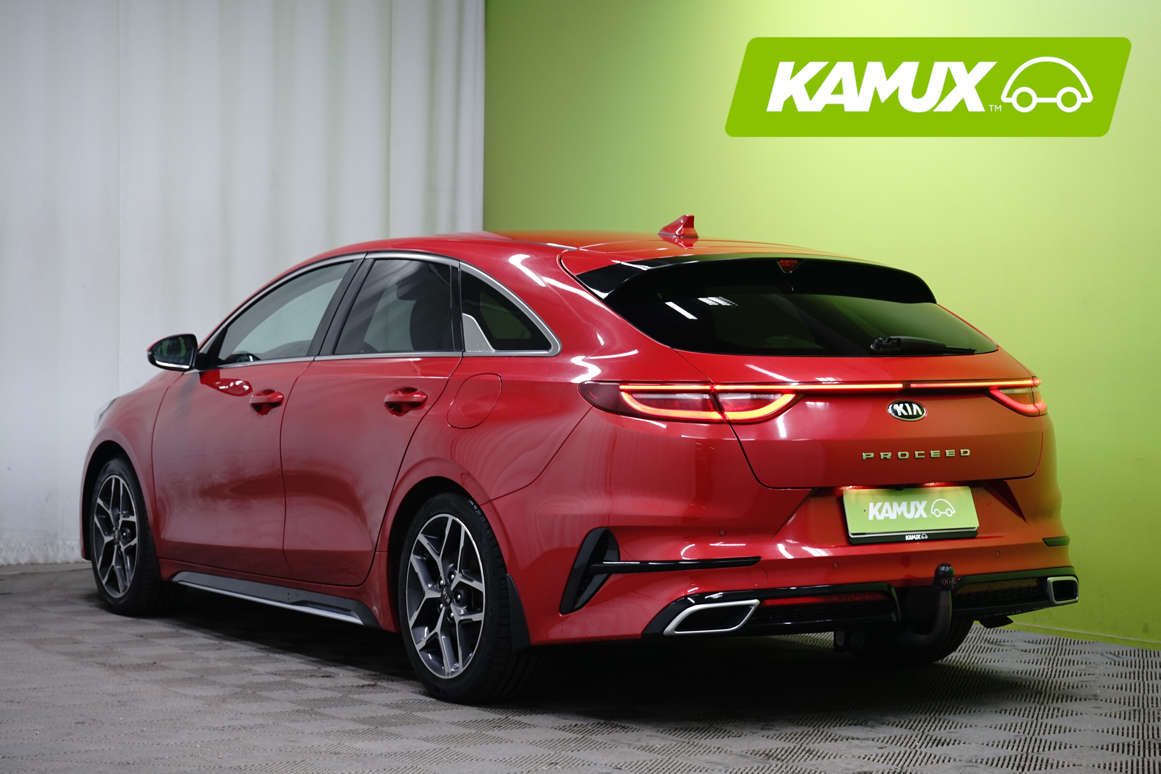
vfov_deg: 19.5
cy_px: 387
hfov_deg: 28.8
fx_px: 2257
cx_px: 580
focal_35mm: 70
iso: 500
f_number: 8
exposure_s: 1/6
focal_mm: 70
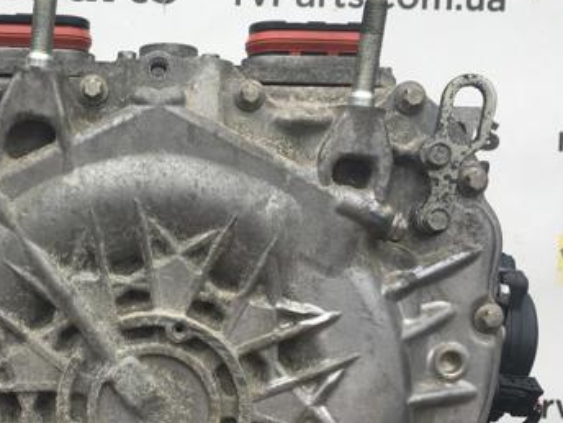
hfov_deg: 34.7
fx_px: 878
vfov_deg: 26.7
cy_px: 318
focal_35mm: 54
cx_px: 134
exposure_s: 1/212
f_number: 2.2
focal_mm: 4.15
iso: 25
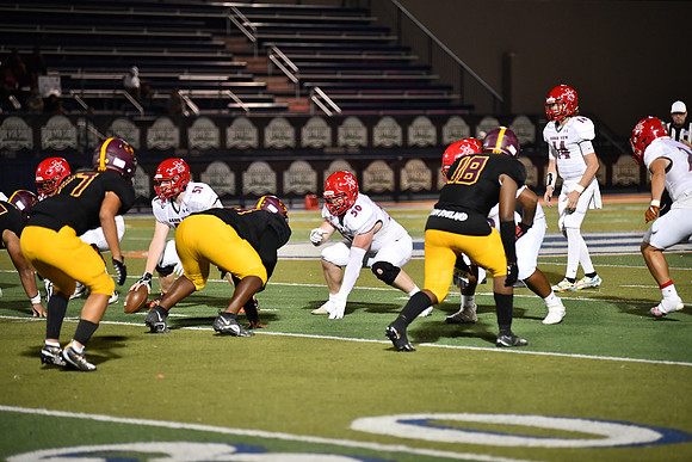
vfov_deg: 8.9
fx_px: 2980
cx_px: 346
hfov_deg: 13.2
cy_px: 231
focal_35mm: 155
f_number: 2.8
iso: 4000
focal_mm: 155
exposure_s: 1/1250
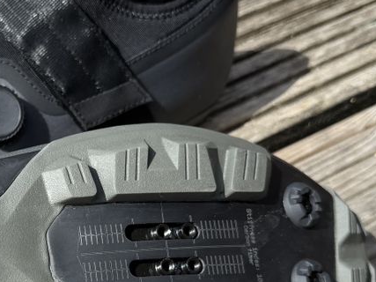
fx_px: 782
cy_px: 236
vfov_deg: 20.1
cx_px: 19
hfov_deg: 25.9
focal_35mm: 72
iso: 80
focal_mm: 6.76
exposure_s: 1/1980
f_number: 1.78
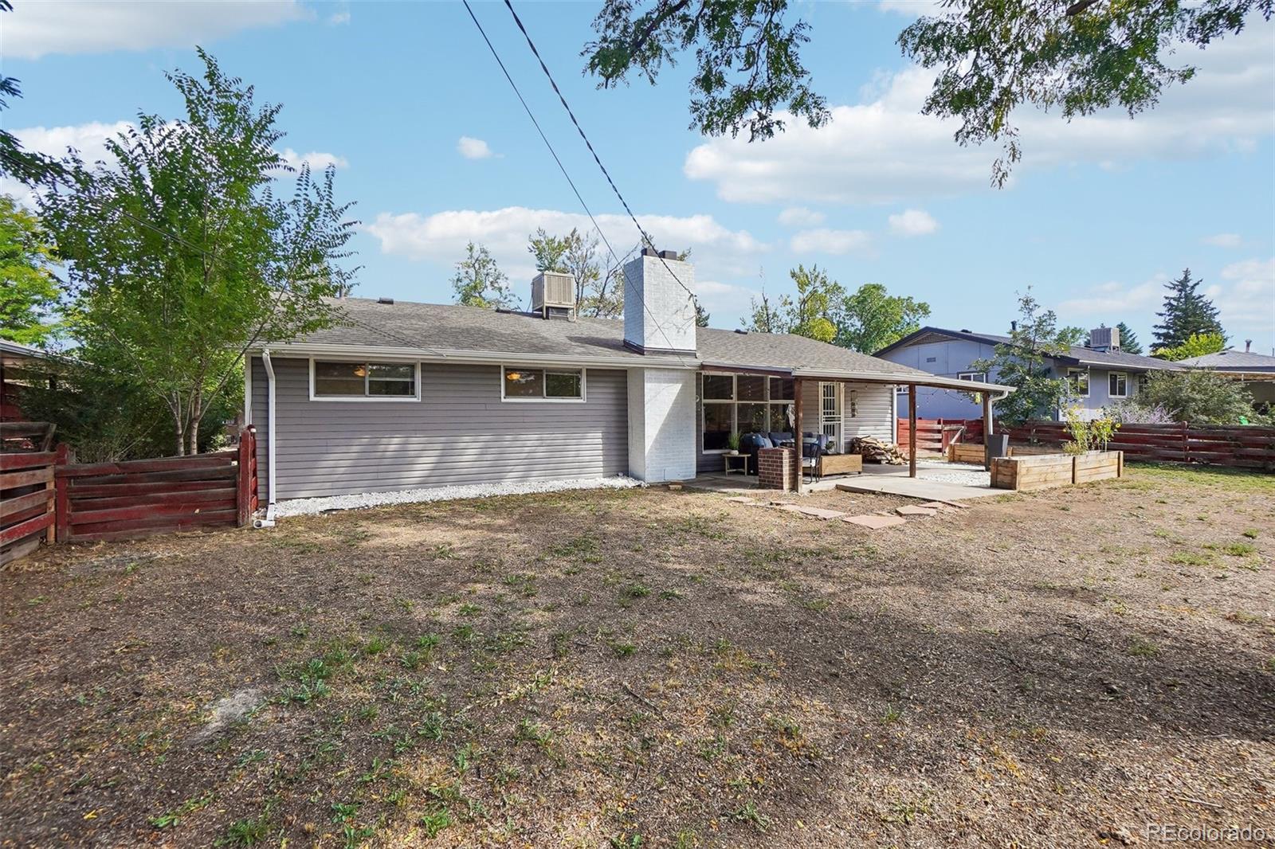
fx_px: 531
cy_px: 424
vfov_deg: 77.3
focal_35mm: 15
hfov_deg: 100.4
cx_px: 638
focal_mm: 10
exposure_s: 1/125
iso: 100
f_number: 8
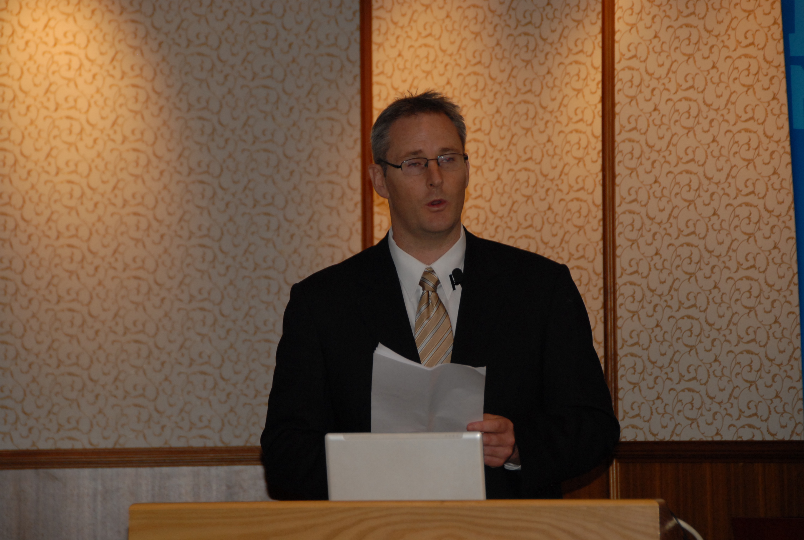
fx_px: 4028
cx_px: 402
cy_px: 270
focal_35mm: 180
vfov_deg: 7.7
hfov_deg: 11.4
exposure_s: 1/60
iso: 400
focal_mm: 120
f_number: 5.3
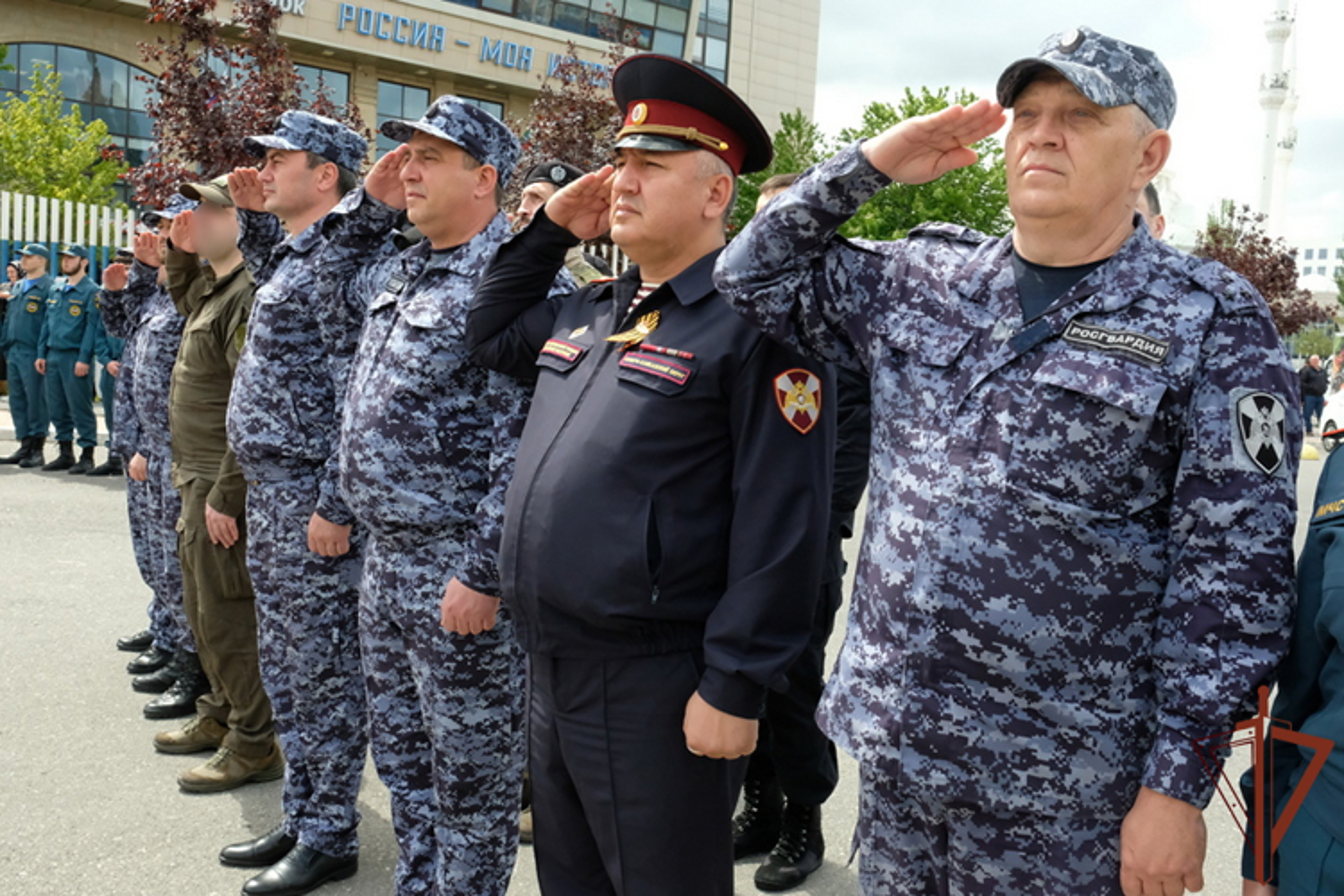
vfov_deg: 40.0
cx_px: 672
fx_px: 1232
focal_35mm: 33
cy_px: 448
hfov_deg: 57.2
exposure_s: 1/1600
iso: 4000
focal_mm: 22.3
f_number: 10
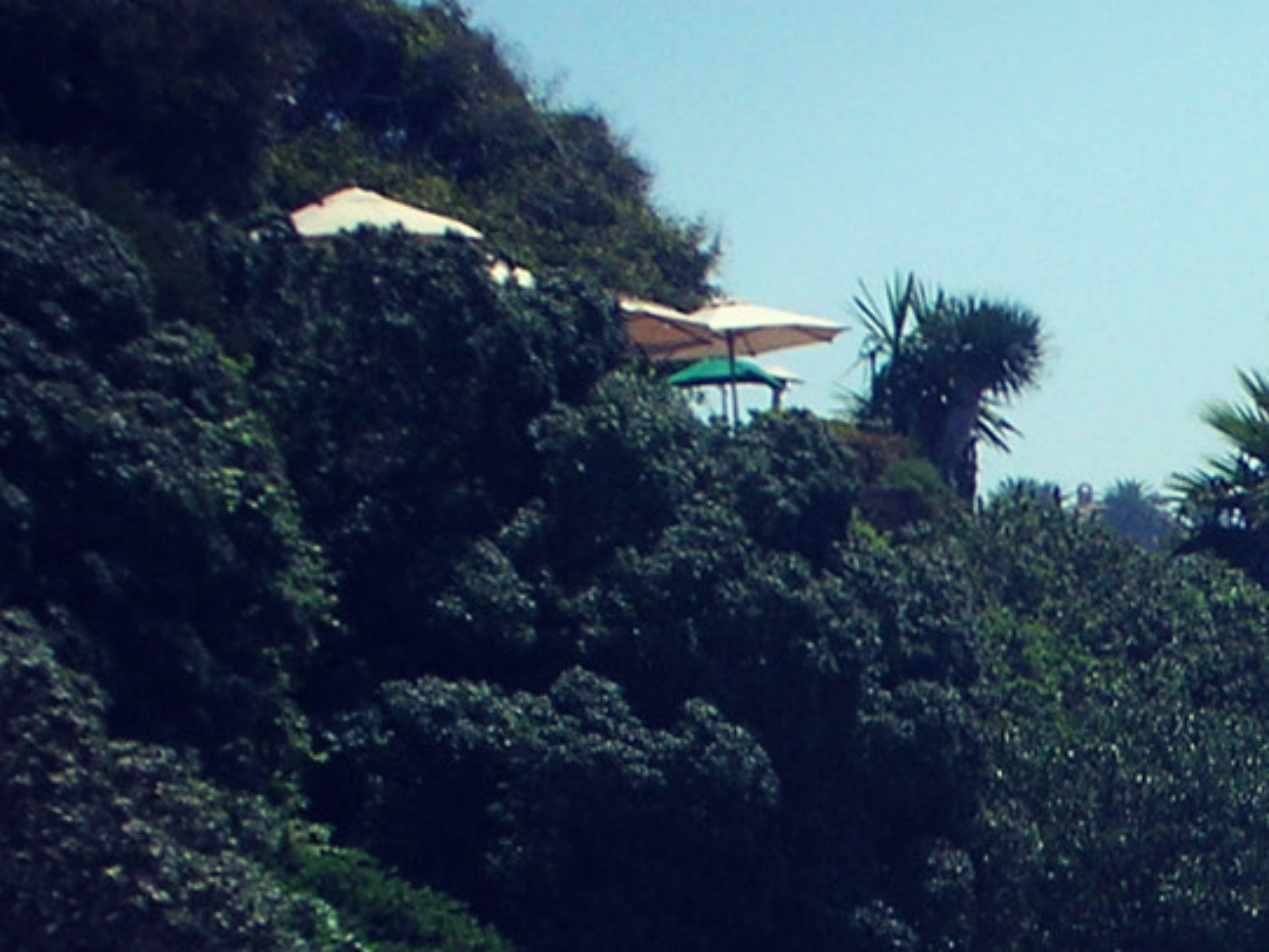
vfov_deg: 8.5
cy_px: 1088
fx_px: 6380
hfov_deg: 11.0
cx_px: 1851
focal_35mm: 174
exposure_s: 1/98.2
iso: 50
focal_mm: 7.7
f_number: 9.9
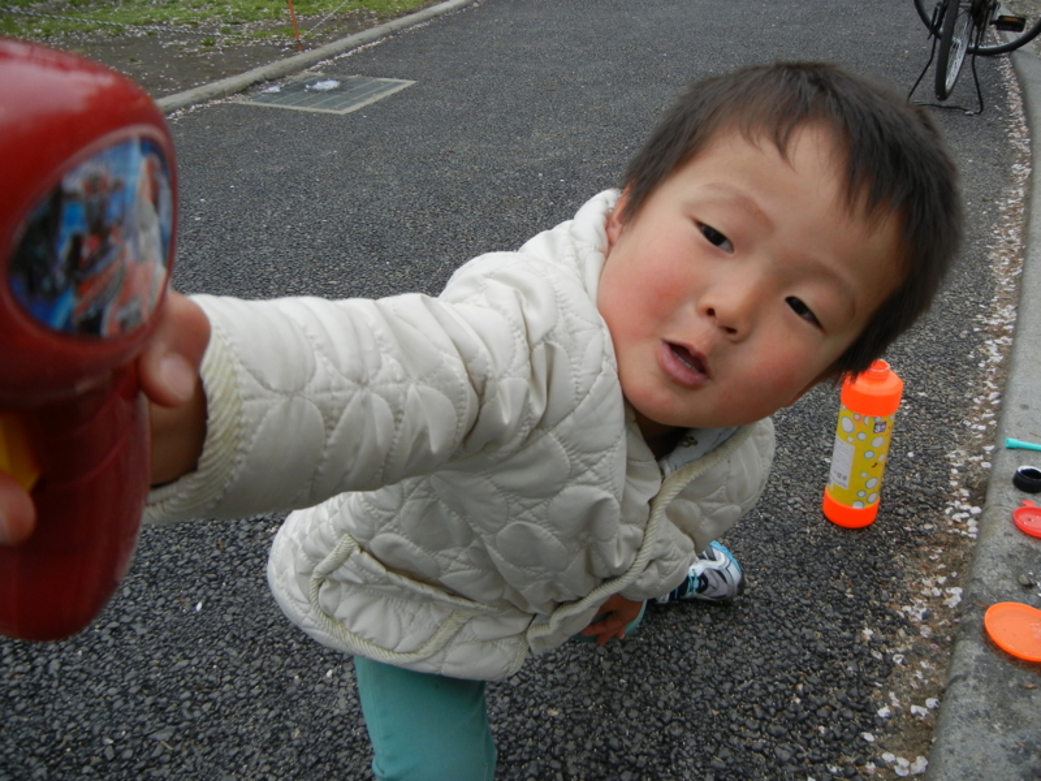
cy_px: 390
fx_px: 902
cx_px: 520
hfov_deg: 60.0
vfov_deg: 46.8
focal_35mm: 30
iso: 160
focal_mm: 5.4
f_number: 3.5
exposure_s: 1/680
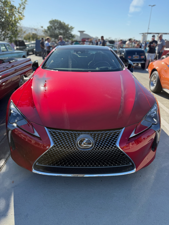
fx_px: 156
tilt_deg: -23.4
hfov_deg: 56.8
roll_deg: -1.0
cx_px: 84
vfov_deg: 71.6
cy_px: 112
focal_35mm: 24
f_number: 1.78
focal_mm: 6.76
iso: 100
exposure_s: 1/1949
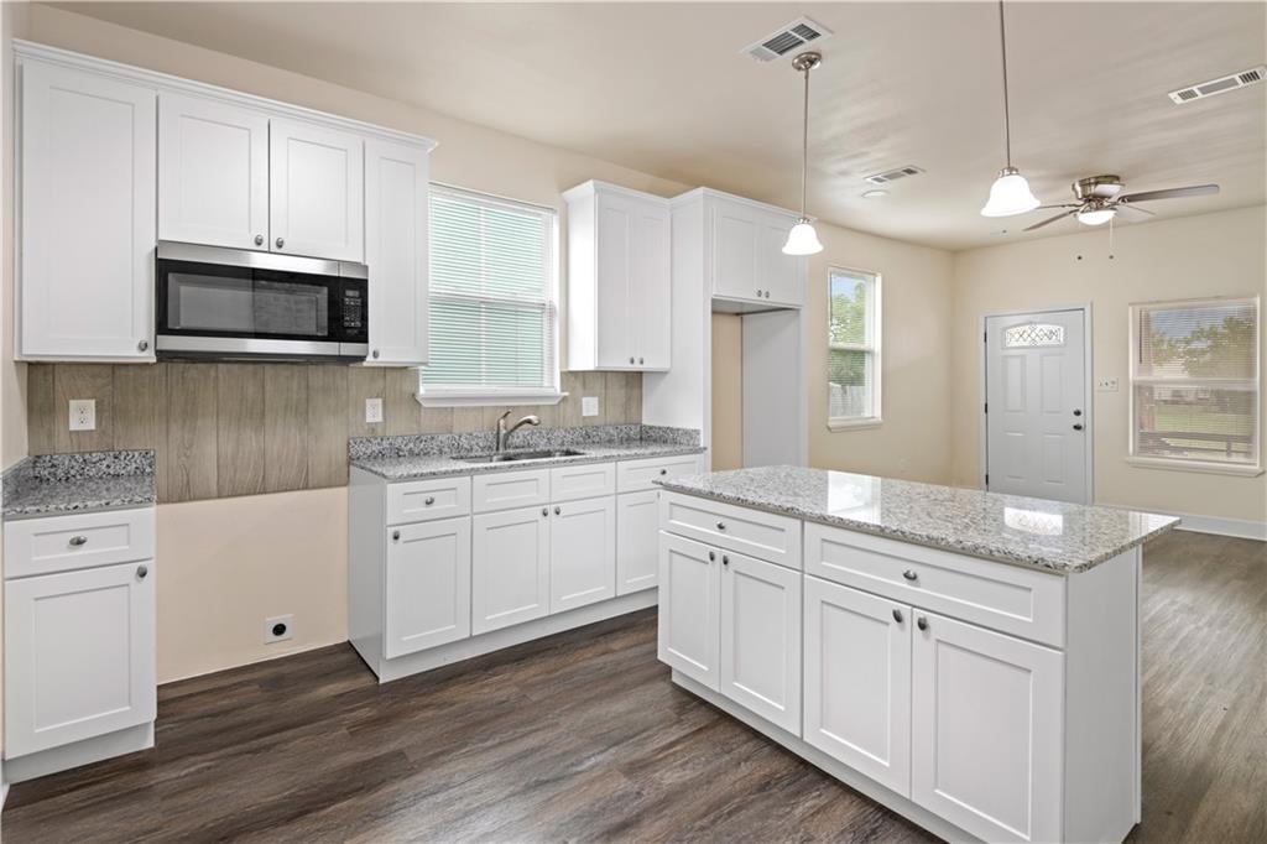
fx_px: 598
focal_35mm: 17
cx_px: 634
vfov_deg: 70.4
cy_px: 422
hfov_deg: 93.3
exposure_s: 1/6
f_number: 7.1
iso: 250
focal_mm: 17
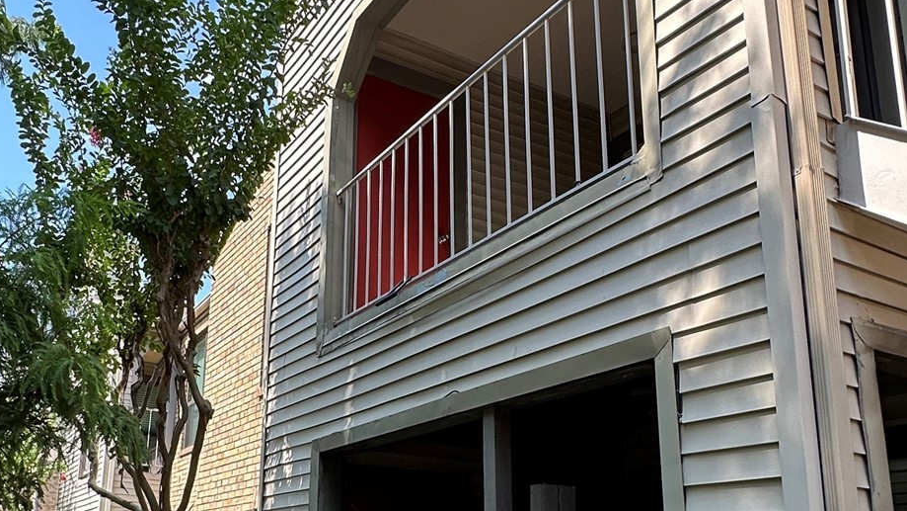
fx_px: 818
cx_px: 351
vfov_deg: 33.9
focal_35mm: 34
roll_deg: -1.9
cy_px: 385
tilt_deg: +13.2
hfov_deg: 57.4
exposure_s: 1/407
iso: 40
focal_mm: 2.22
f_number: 2.2
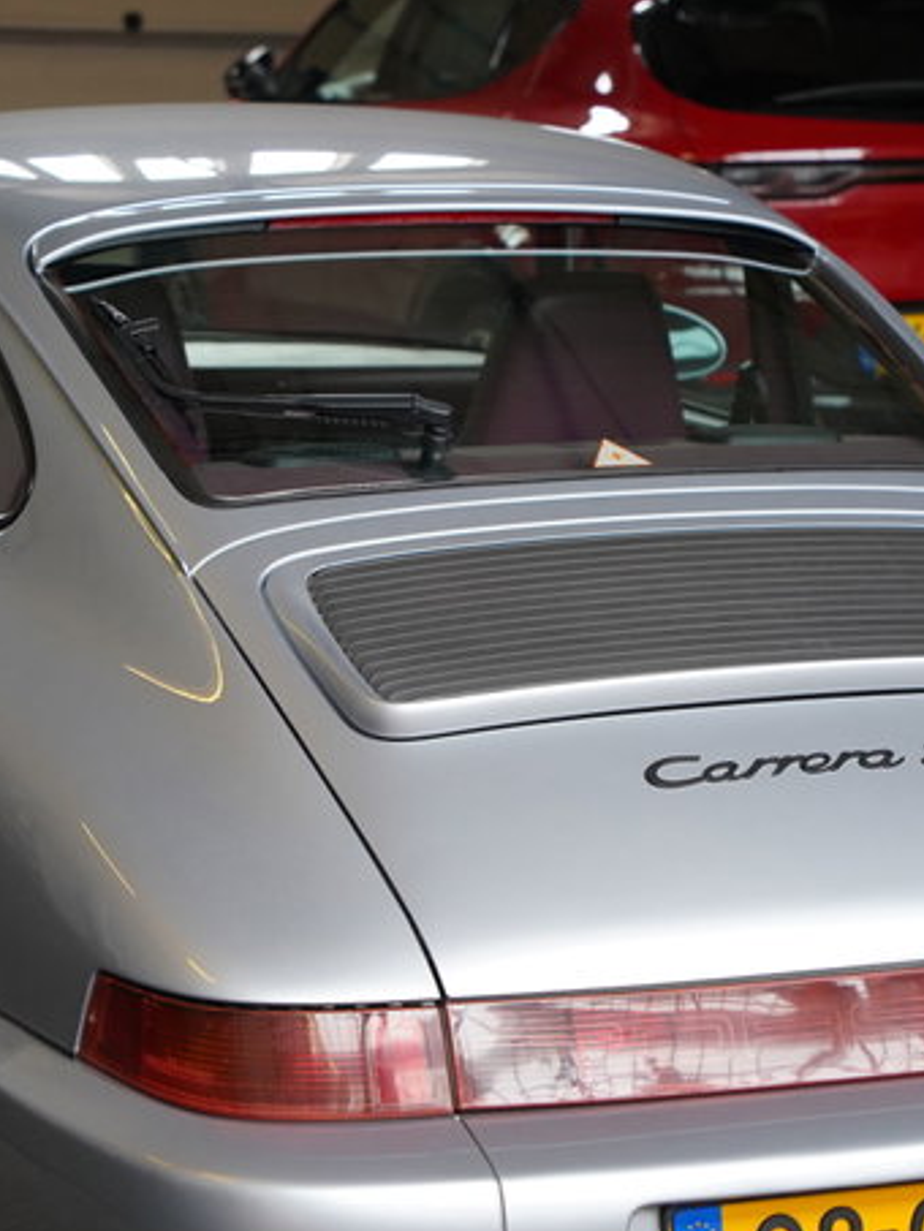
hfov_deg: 15.4
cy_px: 685
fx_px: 3415
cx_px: 423
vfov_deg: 20.4
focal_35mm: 96
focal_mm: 59
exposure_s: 1/640
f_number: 4
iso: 2000
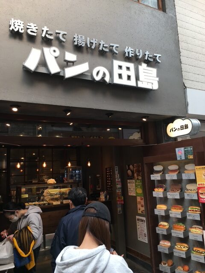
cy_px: 136
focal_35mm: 29
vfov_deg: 61.7
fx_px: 229
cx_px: 102
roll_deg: +2.8
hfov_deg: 48.2
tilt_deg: +9.8
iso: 25
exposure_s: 1/120
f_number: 2.2
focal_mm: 4.15
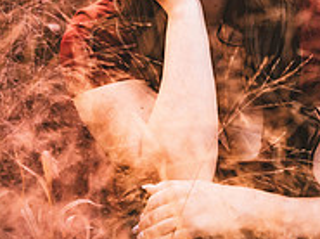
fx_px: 2510
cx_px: 197
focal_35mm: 272
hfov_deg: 7.3
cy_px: -43
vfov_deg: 5.4
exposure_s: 1/100
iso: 1000
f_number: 2.8
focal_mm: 116
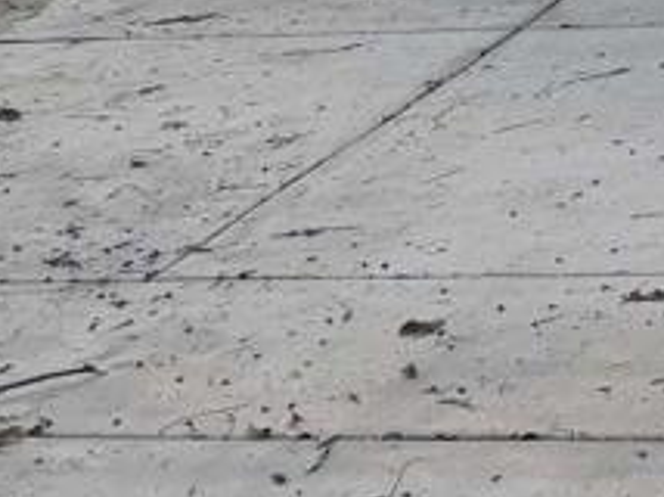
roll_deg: +0.4
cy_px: -665
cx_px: 1176
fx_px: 2203
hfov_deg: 15.0
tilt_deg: +4.0
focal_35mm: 115
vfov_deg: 11.0
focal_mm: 6.76
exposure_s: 1/551
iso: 100
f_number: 1.78
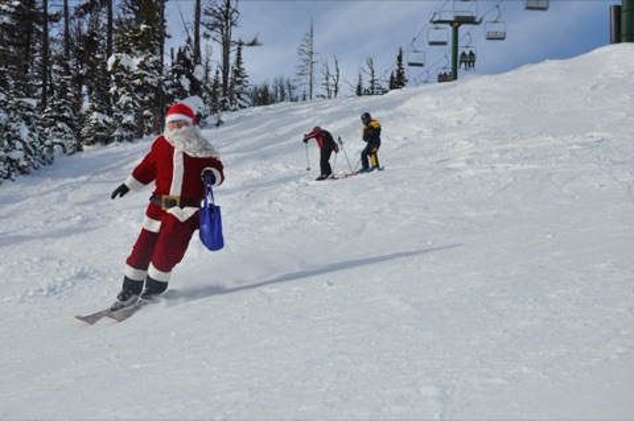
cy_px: 210
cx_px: 317
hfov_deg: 28.1
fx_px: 1267
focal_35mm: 72
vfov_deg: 18.9
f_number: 11
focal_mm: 48
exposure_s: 1/500
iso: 200
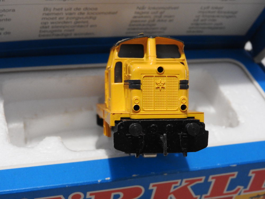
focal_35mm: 65
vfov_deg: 22.6
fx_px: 498
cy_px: 100
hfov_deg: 29.8
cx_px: 132
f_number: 4.2
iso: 720
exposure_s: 1/8
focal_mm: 11.6
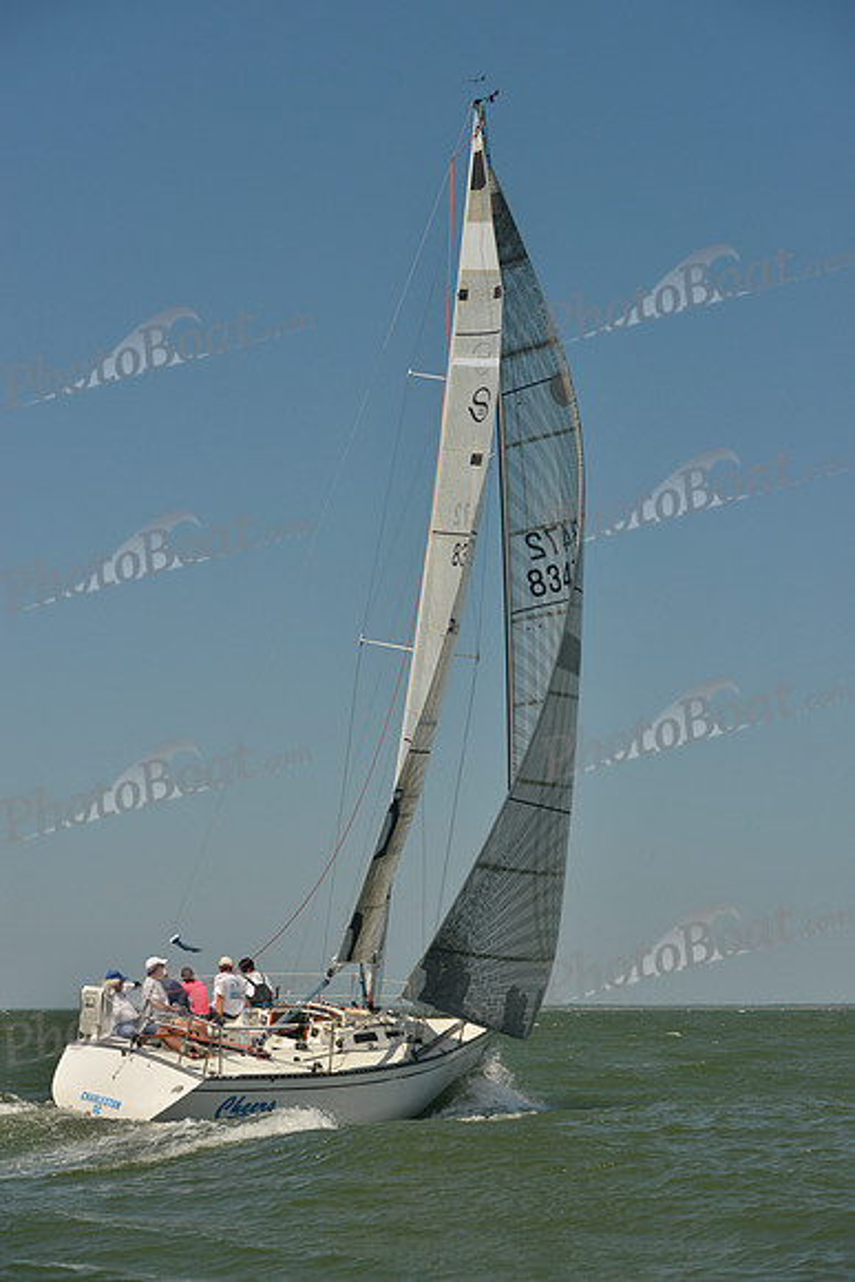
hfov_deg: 19.5
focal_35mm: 70
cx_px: 428
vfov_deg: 28.8
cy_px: 641
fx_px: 2492
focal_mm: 70
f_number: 7.1
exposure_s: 1/1000
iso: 280
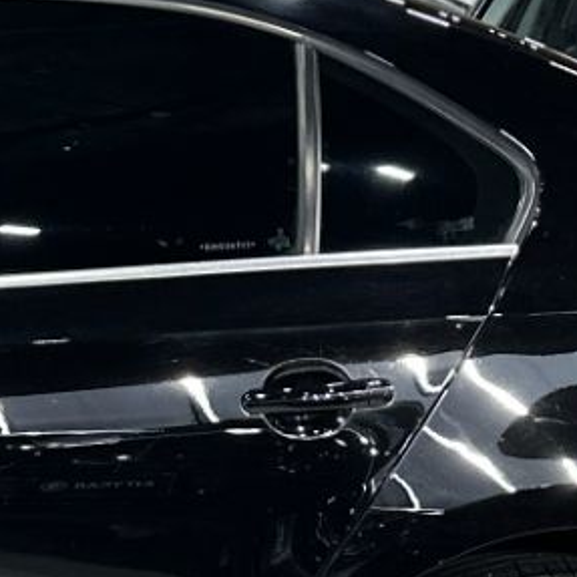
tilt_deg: -12.0
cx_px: -521
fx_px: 2678
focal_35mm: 142
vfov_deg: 12.2
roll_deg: +0.3
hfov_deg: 11.3
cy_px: 553
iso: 125
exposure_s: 1/120
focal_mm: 6.86
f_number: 1.78
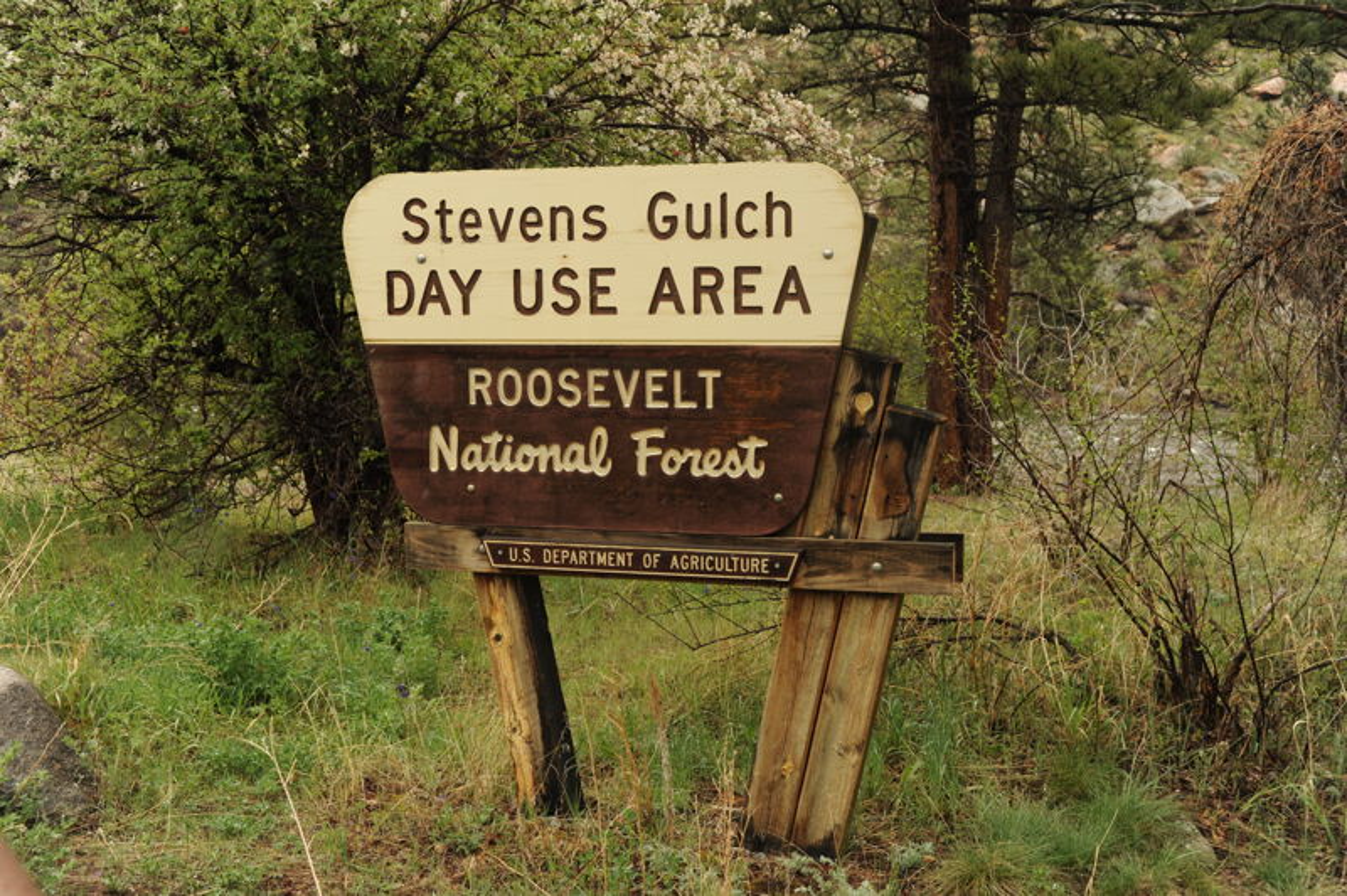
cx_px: 674
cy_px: 448
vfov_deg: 30.5
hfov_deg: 44.5
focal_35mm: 44
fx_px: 1645
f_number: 9
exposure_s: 1/160
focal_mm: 44
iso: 320
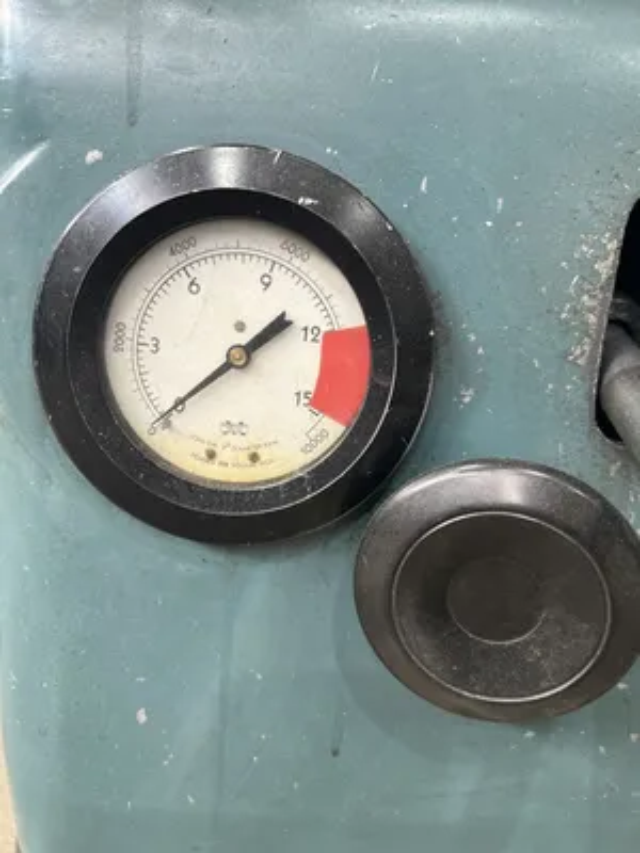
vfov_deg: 67.3
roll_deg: -3.4
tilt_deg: -24.7
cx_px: 320
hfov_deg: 53.1
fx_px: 641
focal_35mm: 26
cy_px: 426
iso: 100
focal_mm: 5.7
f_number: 1.5
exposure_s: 1/120
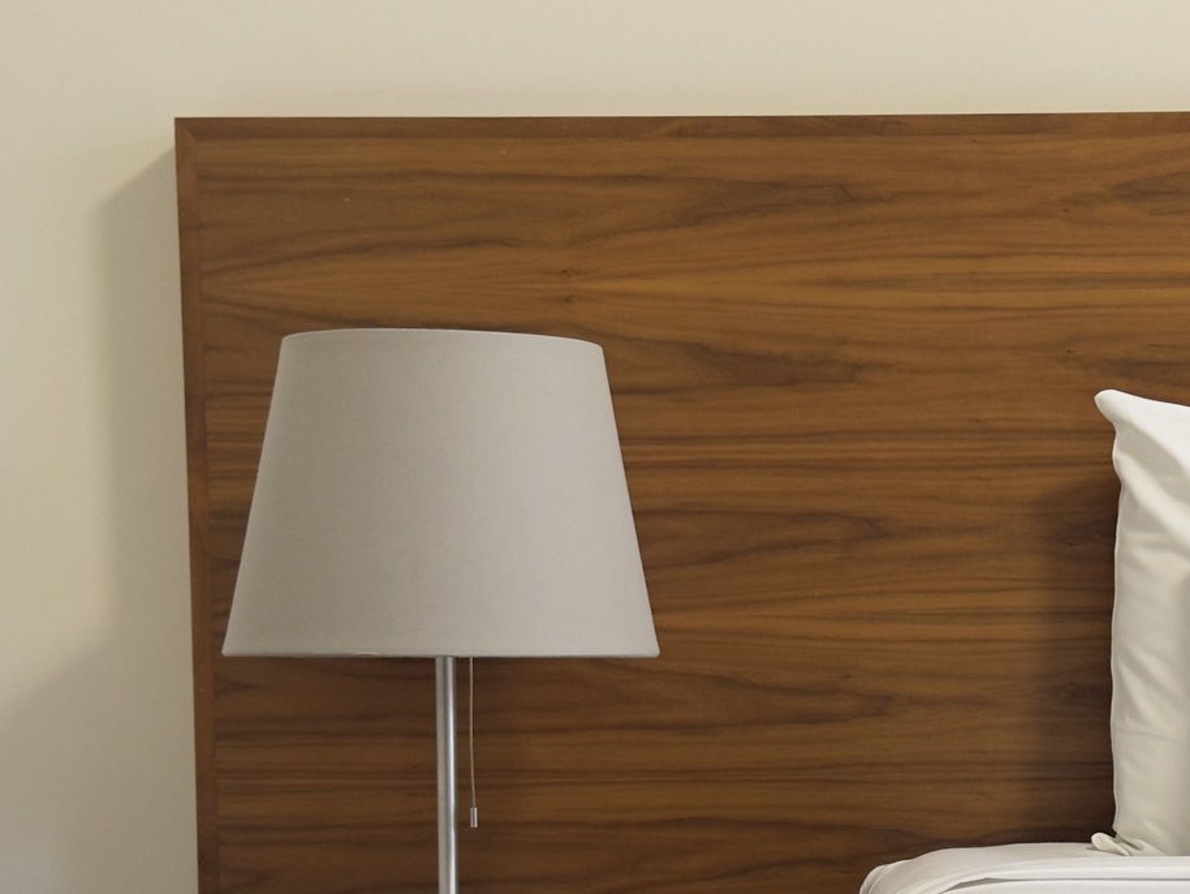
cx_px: 915
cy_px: 718
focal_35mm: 84
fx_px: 2888
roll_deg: +0.5
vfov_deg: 17.4
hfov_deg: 23.0
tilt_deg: -3.2
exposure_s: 1/33
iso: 200
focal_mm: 6.76
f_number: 1.78
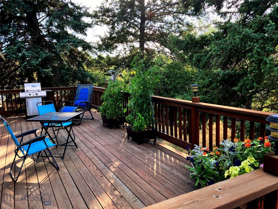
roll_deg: +2.3
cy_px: 104
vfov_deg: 49.7
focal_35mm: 28
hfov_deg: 63.4
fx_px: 225
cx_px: 139
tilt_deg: -7.7
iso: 32
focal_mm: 3.99
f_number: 1.8
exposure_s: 1/217
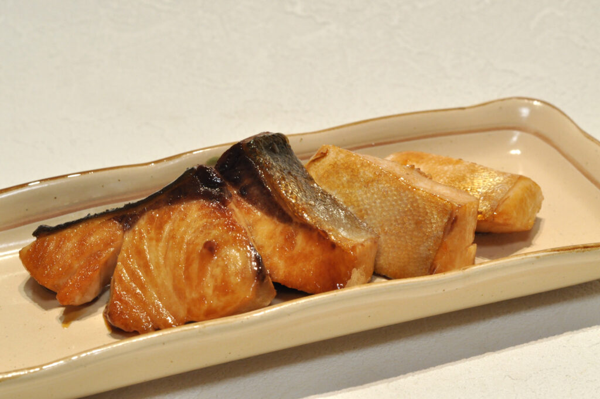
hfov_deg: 27.0
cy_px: 200
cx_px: 300
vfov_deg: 18.1
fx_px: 1248
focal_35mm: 75
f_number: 13
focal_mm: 50
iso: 1000
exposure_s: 1/25
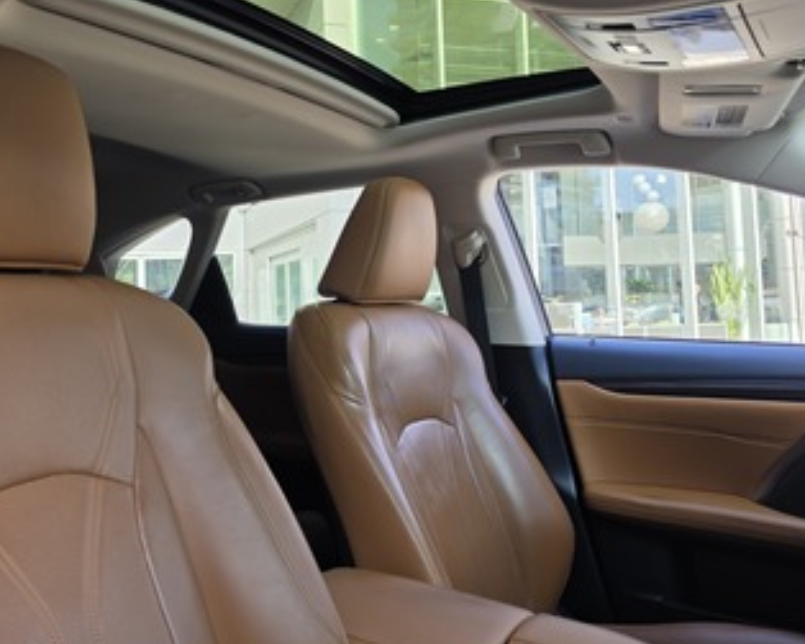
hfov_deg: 58.1
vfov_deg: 48.2
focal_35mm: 30
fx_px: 715
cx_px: 303
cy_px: 258
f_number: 1.4
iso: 25
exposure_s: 1/359
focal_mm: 6.5
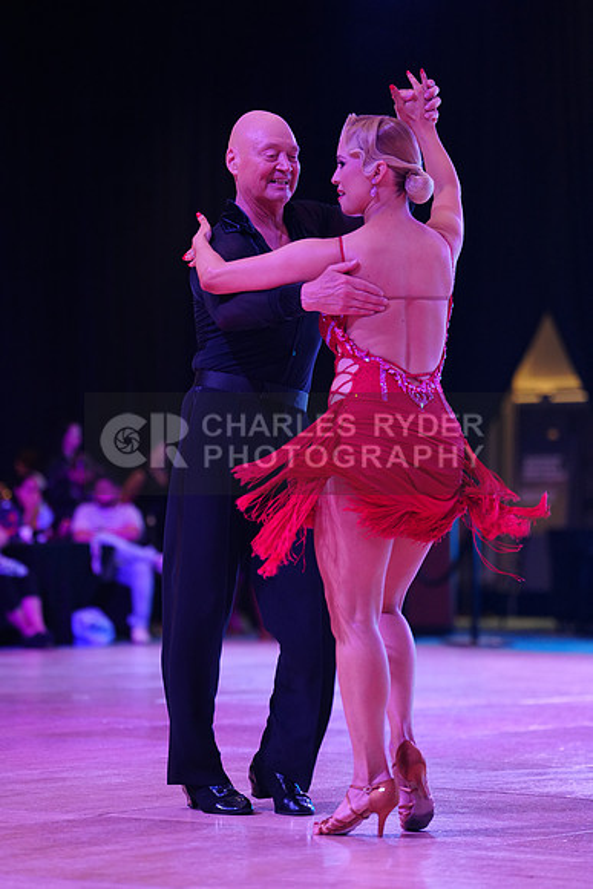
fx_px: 3012
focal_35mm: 122
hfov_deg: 11.2
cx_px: 296
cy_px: 444
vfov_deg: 16.8
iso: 2000
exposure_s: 1/400
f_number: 2.8
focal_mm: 122
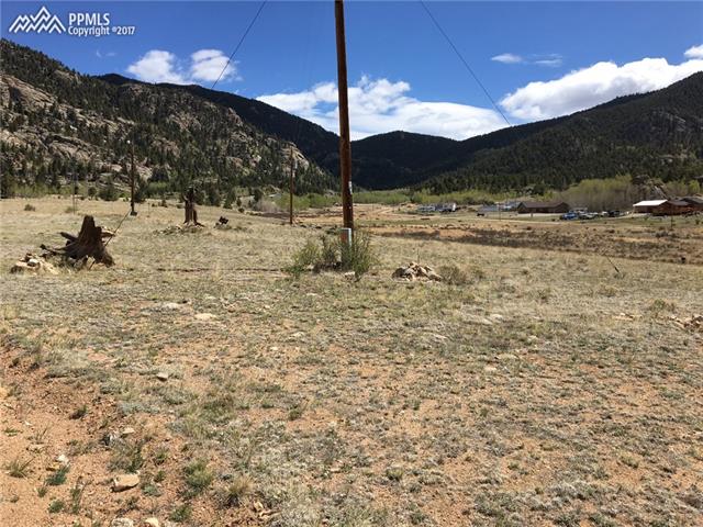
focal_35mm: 29
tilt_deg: -2.7
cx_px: 352
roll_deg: +0.1
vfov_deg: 48.2
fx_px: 589
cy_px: 264
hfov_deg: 61.7
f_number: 2.2
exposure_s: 1/1672
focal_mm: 4.15
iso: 25
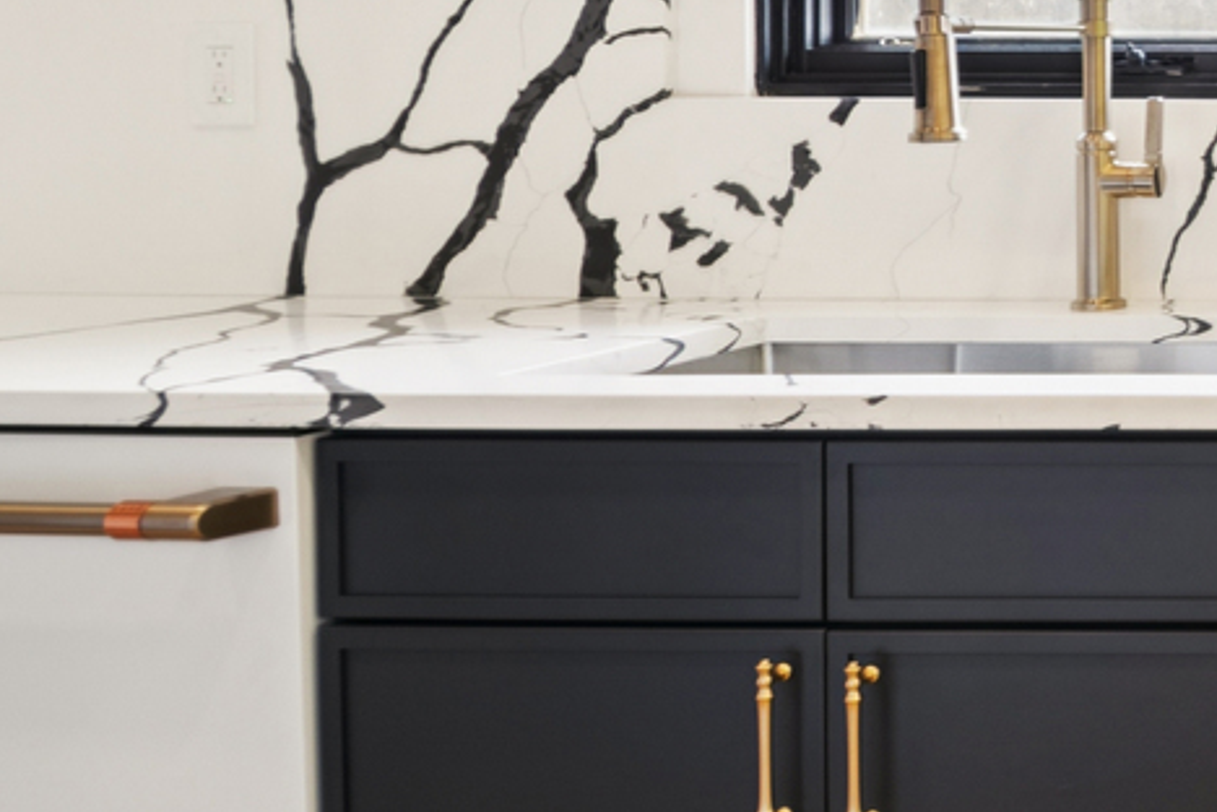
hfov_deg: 25.3
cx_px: 1953
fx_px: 1758
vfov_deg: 24.9
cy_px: 29
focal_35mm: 52
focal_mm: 10
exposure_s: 1/10
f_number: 10
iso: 200
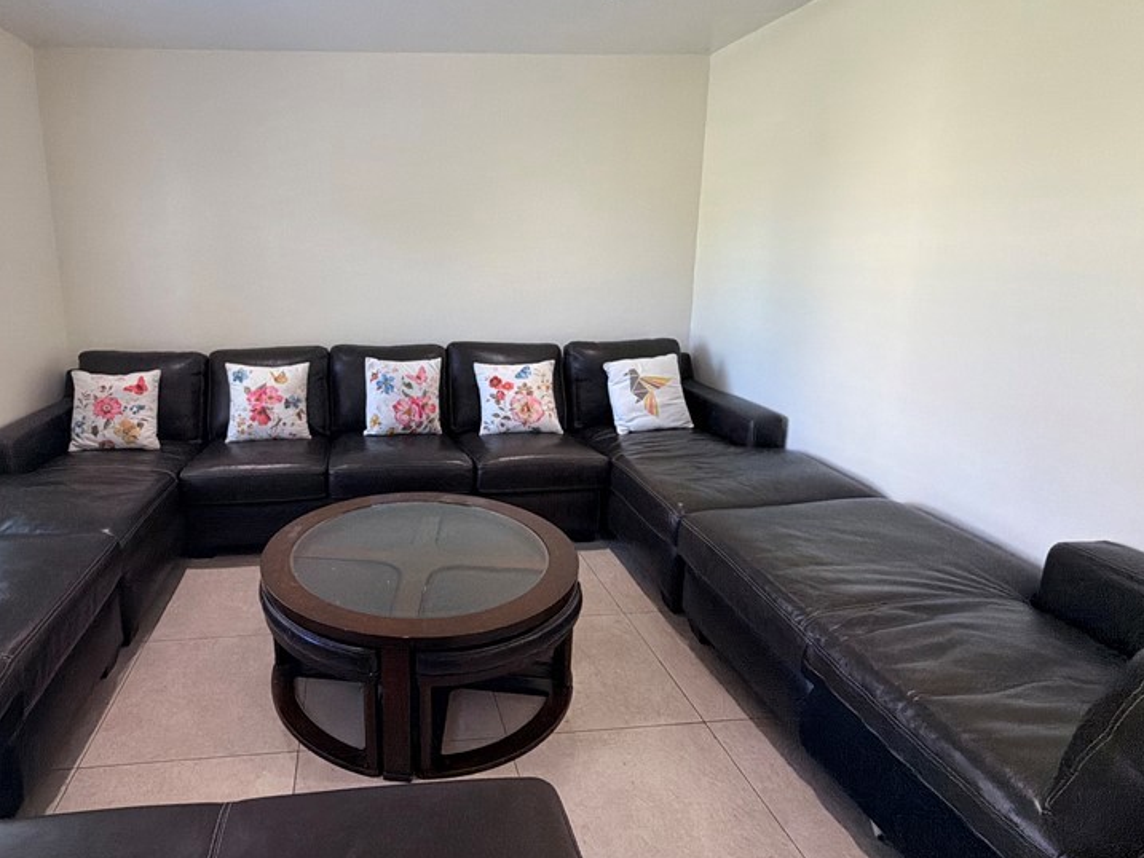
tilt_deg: -11.7
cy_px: 389
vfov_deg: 65.9
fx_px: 661
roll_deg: +1.4
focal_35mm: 20
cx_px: 421
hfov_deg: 80.1
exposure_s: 1/120
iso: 200
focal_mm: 2.22
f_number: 2.2
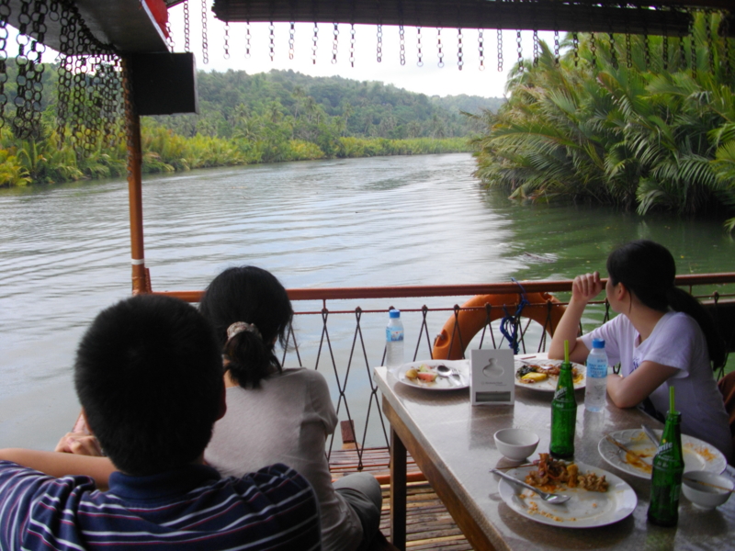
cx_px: 368
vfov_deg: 44.2
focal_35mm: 32
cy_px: 276
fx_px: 679
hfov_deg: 56.8
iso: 100
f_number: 2.9
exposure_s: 1/500
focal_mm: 5.7
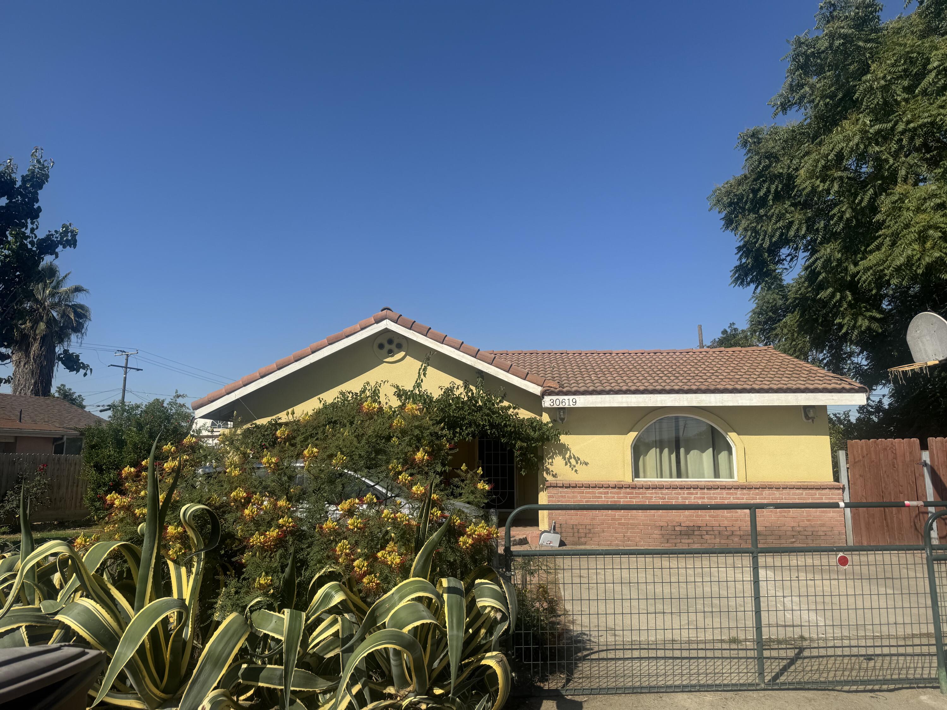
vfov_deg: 56.8
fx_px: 657
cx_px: 474
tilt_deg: +9.6
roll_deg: -0.1
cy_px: 355
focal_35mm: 24
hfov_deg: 71.6
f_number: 1.78
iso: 80
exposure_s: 1/6410
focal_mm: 6.76
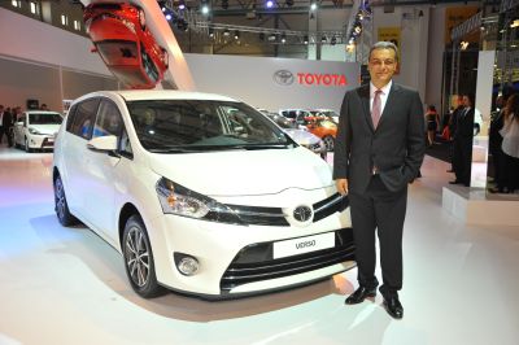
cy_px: 172
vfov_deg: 38.8
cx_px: 260
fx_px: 490
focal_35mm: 34
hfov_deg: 55.8
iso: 800
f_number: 6.3
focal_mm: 34
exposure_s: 1/160
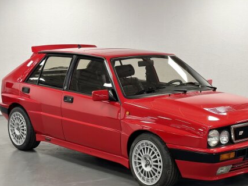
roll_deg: +0.7
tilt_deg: -10.4
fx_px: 516
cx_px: 148
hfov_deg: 27.0
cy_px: 119
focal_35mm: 72
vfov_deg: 20.4
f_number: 1.78
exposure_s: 1/60
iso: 125
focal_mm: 6.86
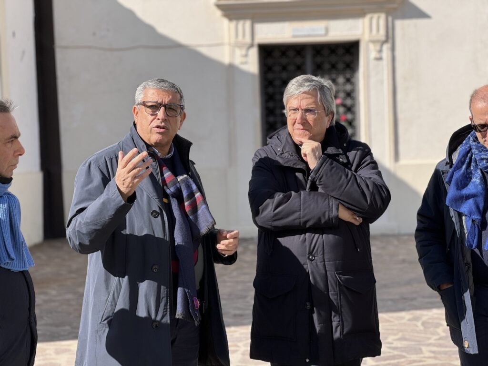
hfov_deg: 25.3
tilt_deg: -0.5
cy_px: 183
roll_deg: +1.5
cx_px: 244
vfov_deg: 19.1
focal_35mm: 77
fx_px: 1086
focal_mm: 9
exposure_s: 1/561
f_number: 2.8
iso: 25
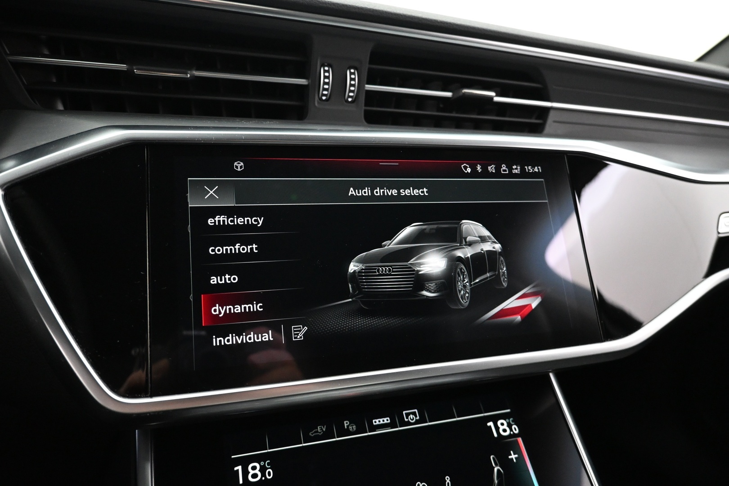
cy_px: 243
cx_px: 364
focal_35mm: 24
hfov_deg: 73.7
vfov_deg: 53.1
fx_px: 486
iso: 4000
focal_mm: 16
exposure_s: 1/30
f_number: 3.5
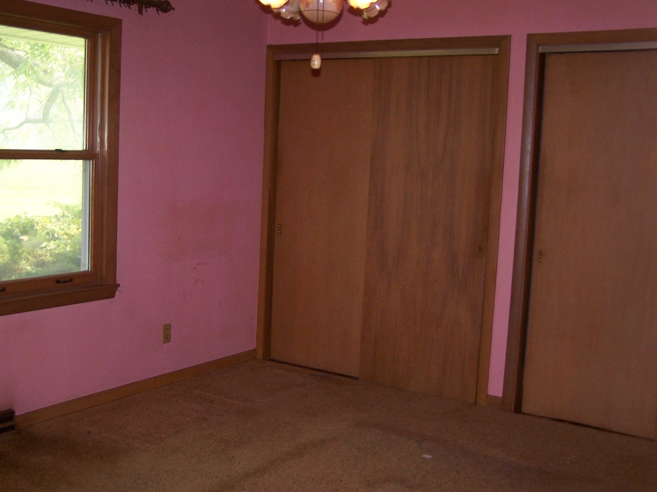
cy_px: 232
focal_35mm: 42
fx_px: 797
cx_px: 296
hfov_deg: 44.7
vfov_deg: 34.3
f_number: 2.8
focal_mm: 6.3
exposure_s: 1/60
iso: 140
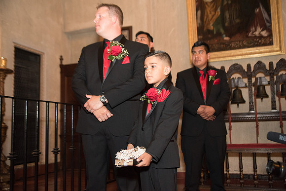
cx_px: 143
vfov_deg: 35.1
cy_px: 96
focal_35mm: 38
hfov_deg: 50.7
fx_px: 302
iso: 4000
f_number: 2.8
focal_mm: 38
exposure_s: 1/80
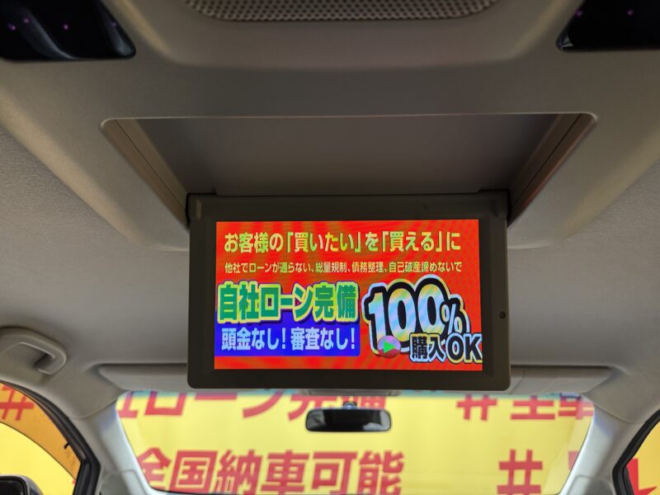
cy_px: 248
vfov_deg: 56.8
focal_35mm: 24
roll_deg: +0.6
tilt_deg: +17.1
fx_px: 458
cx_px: 330
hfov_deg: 71.6
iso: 250
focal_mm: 6.76
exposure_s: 1/45
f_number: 1.78
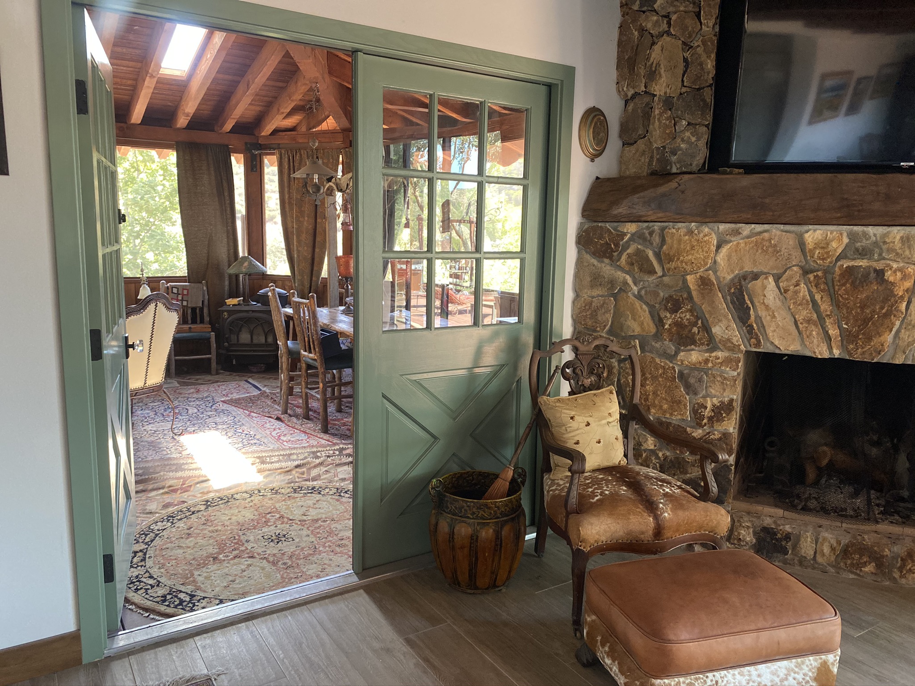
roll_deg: -1.3
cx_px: 458
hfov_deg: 67.3
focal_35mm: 26
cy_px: 343
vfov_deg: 53.1
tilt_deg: -7.8
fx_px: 687
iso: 250
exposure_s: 1/60
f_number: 1.8
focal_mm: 4.25
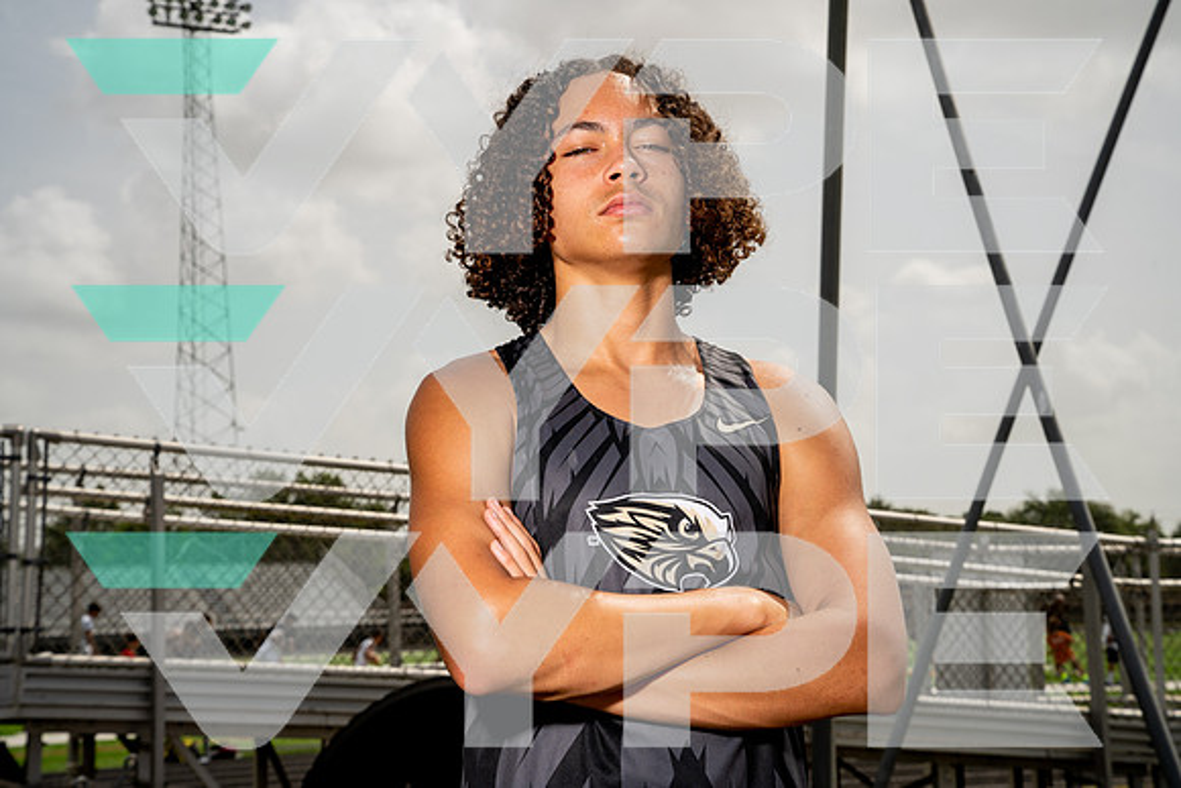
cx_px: 590
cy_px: 394
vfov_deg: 21.3
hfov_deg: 31.4
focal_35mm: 64
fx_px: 2100
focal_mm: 64
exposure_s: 1/320
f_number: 10
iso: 100
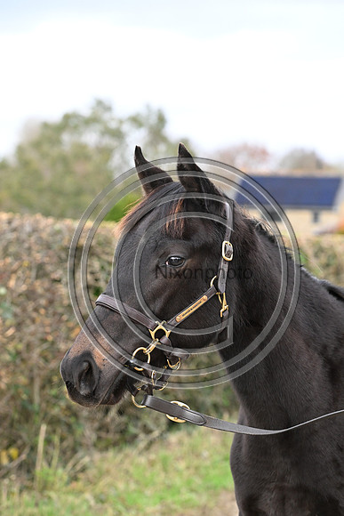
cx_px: 172
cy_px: 258
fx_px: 1576
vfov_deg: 18.6
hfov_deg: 12.5
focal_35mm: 110
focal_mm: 110
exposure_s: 1/1000
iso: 3600
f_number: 5.6
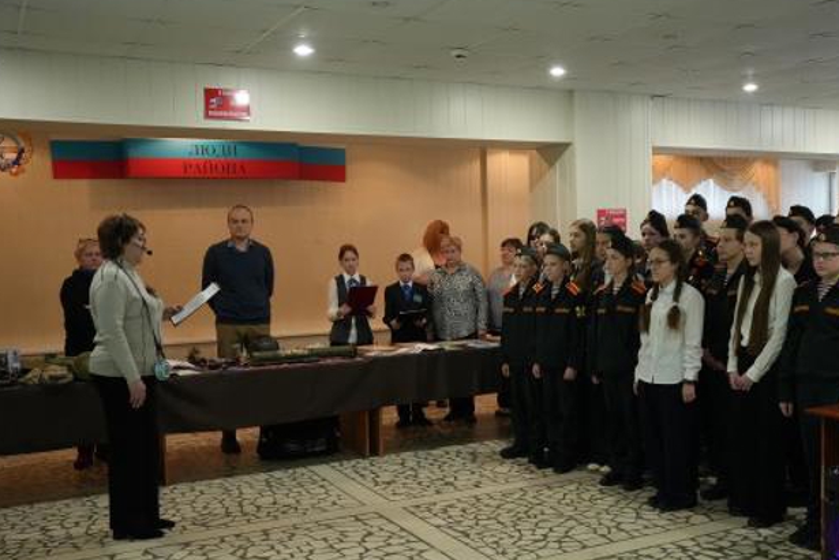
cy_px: 316
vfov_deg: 34.2
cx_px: 502
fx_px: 909
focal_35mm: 39
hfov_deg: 49.3
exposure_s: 1/160
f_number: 4
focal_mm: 32
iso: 8000
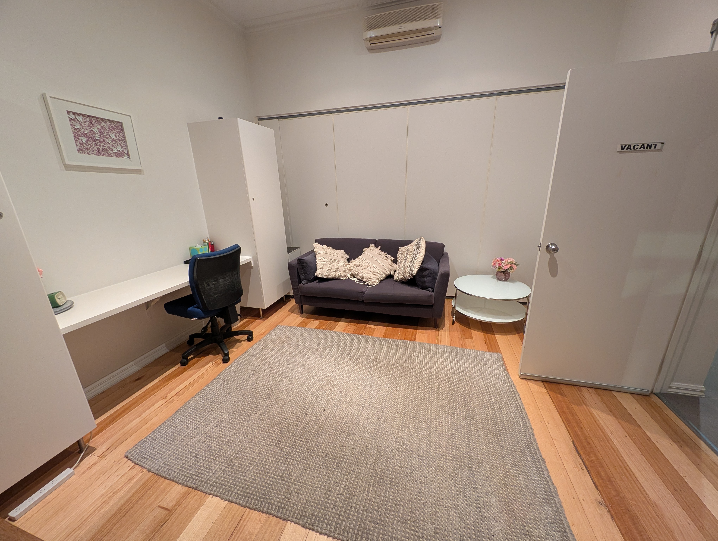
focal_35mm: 12
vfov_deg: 94.6
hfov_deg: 110.5
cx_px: 359
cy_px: 270
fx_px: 249
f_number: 1.95
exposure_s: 1/25
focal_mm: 2.23
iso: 254
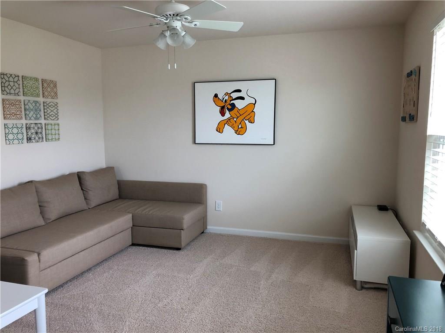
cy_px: 166
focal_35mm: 28
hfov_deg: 63.4
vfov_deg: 49.7
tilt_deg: -6.5
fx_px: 360
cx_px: 222
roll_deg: +1.5
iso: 20
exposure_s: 1/30
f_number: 1.8
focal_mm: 4
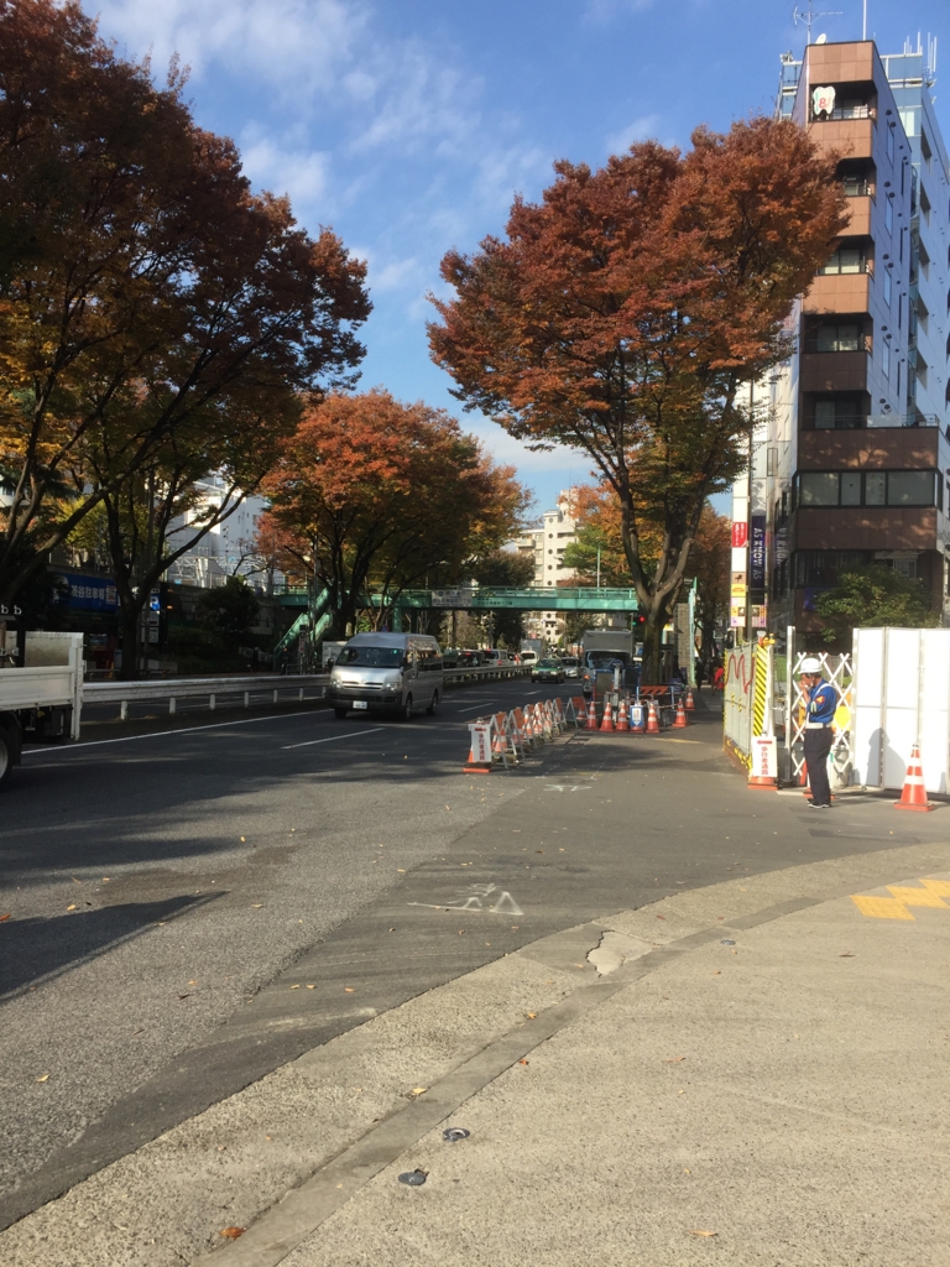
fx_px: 1061
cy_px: 634
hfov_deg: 48.2
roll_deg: -1.6
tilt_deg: +1.9
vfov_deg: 61.7
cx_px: 475
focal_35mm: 29
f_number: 2.2
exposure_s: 1/1099
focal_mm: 4.15
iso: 32
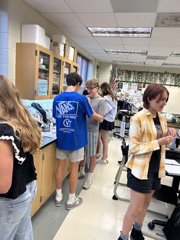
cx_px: 90
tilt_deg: -6.3
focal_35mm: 26
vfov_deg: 67.3
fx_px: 180
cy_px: 120
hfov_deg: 53.1
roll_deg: -6.8
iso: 125
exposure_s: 1/120
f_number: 1.5
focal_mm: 5.7
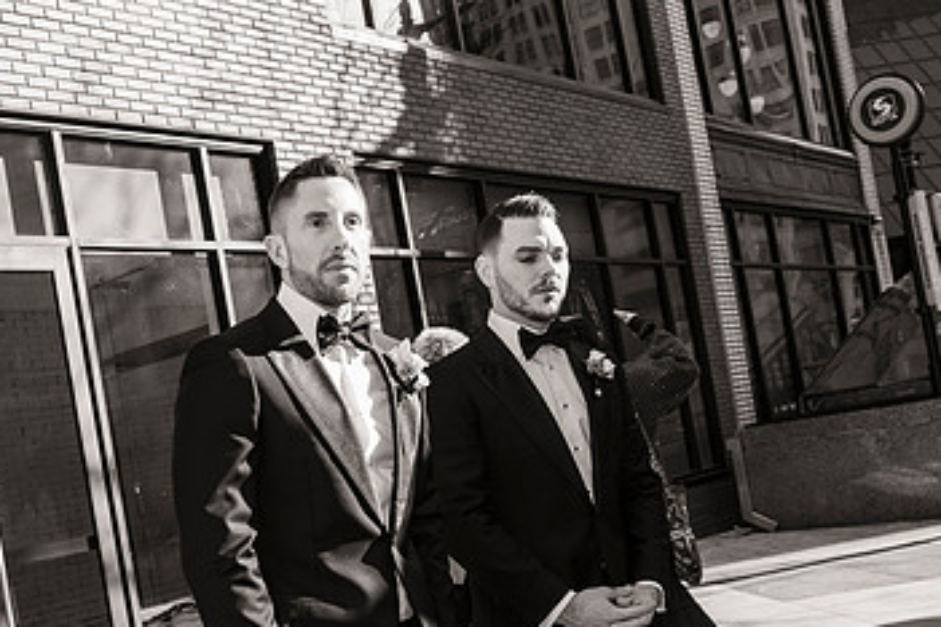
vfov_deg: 28.9
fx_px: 1202
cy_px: 454
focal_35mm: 46
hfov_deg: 42.1
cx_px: 305
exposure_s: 1/125
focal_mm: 26
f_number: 5.6
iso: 100
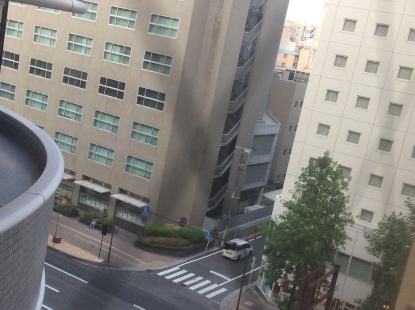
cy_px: 173
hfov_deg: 36.2
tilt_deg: -12.9
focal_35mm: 53
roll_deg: -11.5
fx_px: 634
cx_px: 192
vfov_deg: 27.4
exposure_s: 1/120
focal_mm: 3.3
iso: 40
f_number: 2.4
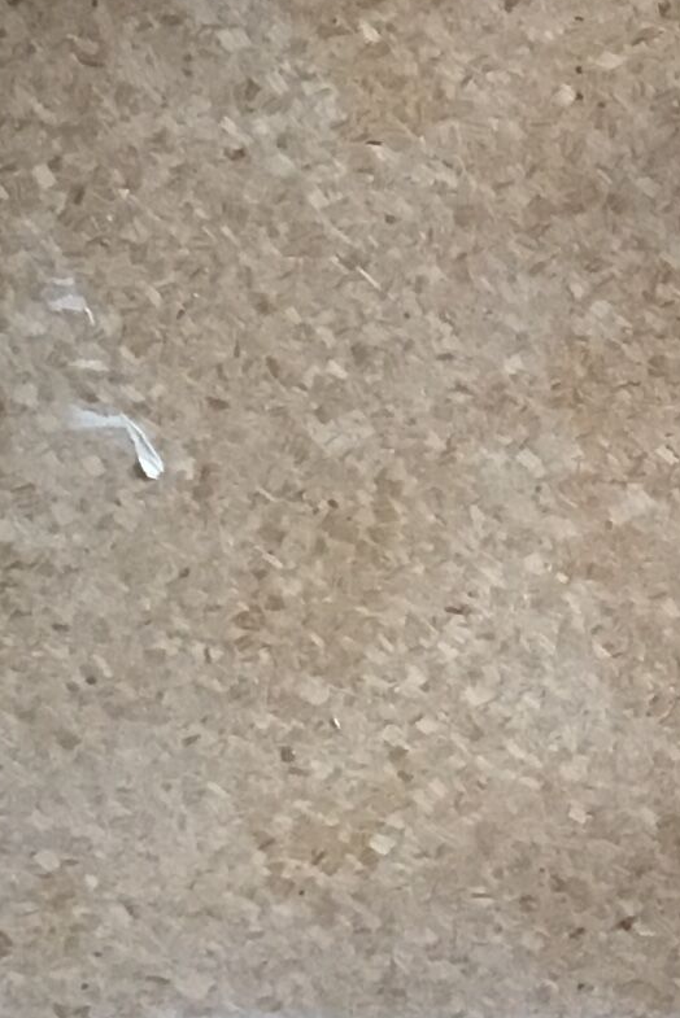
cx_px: 1412
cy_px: 376
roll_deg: +0.2
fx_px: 3793
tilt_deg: -28.6
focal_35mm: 134
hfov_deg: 9.5
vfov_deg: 15.3
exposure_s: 1/30
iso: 125
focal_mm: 3.3
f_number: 2.4
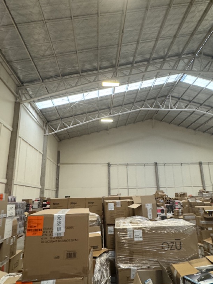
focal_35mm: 22
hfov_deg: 60.9
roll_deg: +2.3
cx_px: 117
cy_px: 154
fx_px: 181
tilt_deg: +11.4
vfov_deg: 76.2
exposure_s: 1/50
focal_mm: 2.22
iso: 250
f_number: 2.2
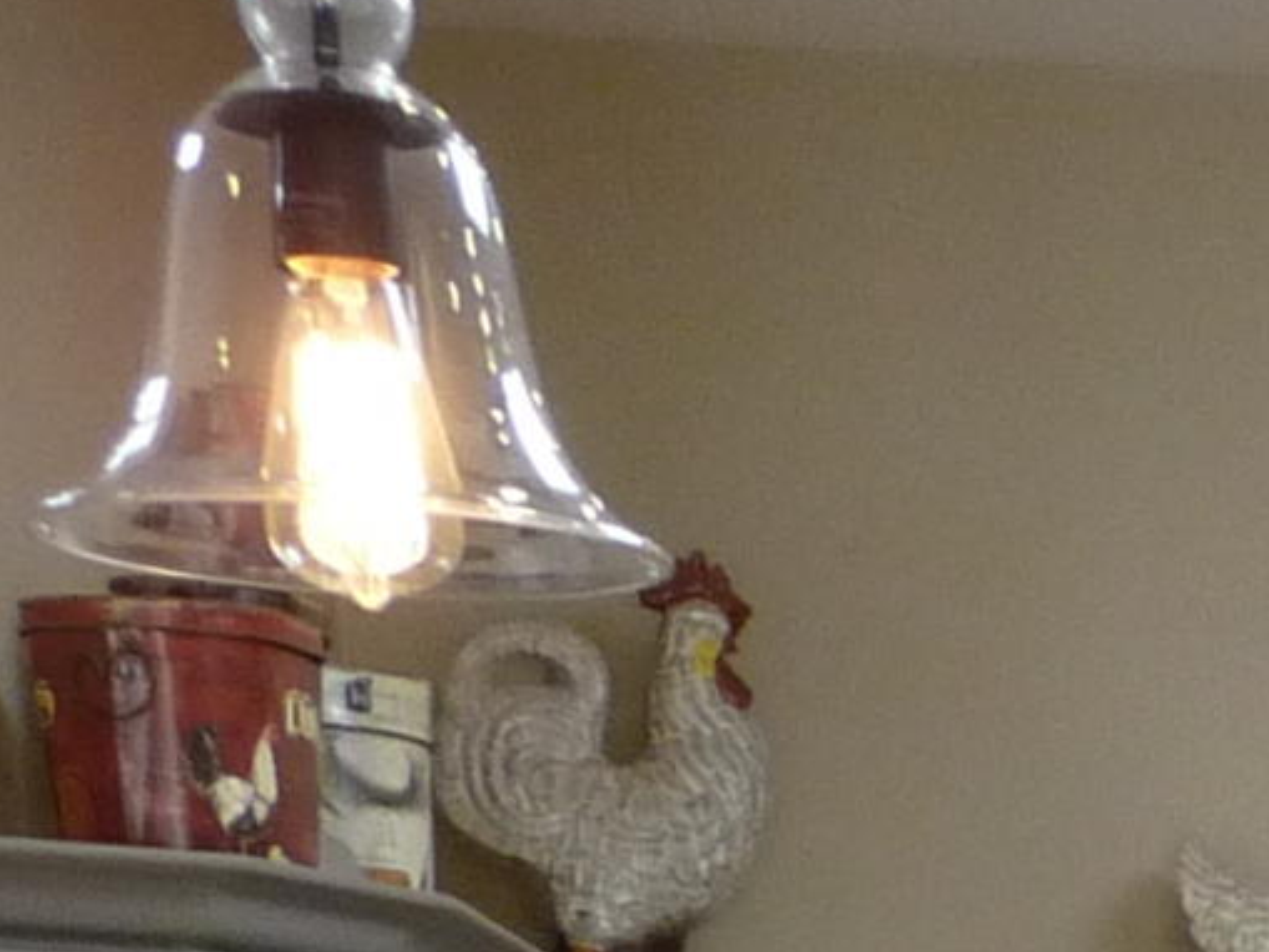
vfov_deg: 8.2
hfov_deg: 10.1
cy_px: 2427
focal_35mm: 165
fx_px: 6050
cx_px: 3259
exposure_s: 1/30
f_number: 3.3
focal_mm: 4.7
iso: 200
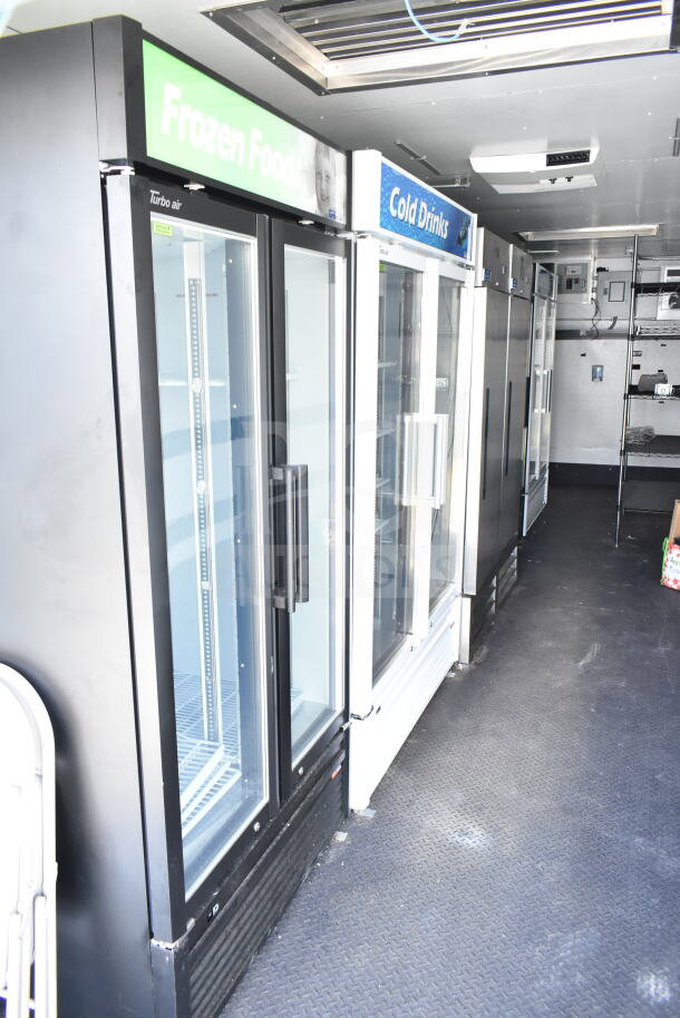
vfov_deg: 67.4
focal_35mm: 27
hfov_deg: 48.0
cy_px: 509
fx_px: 764
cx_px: 340
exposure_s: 1/80
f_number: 4.5
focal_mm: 18
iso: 1600
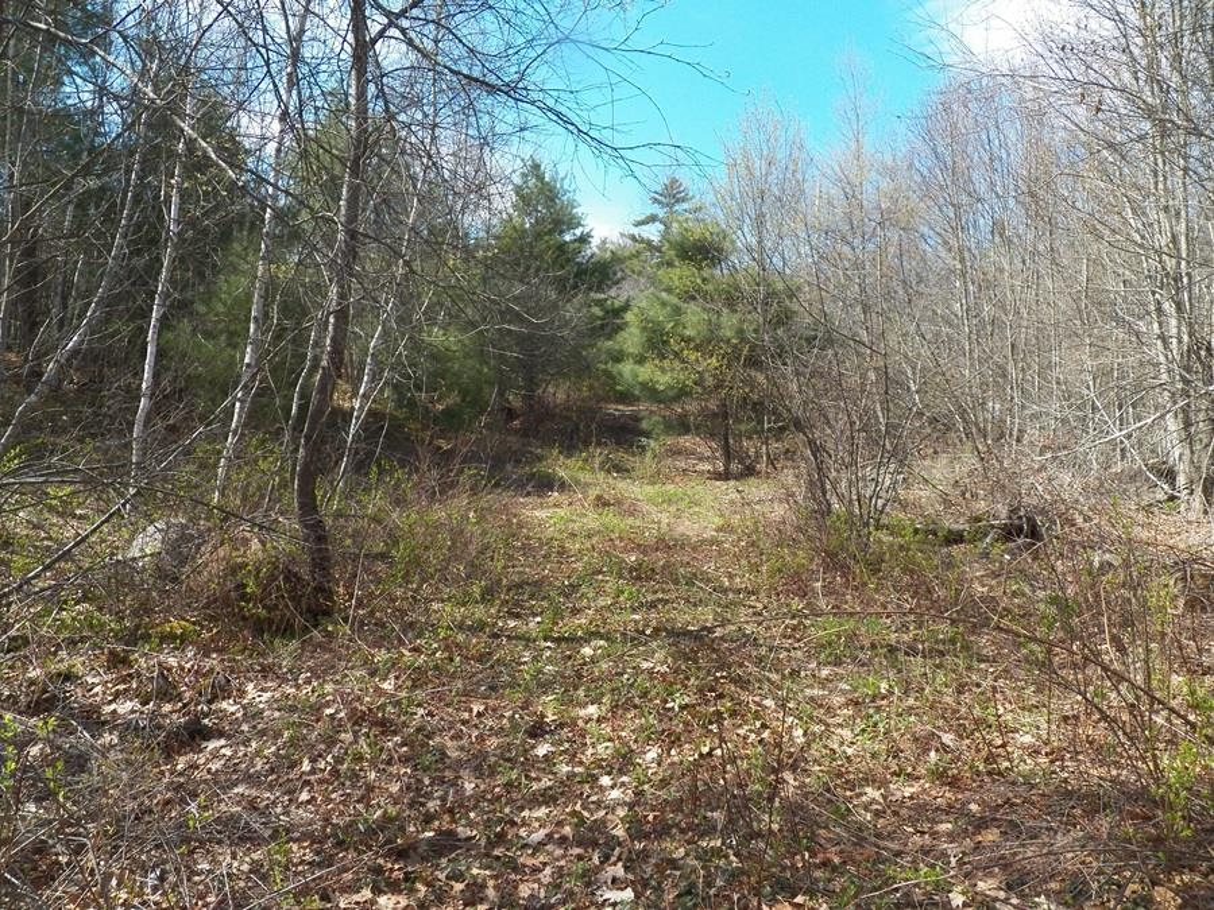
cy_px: 455
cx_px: 607
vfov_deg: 49.7
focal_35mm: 28
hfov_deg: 63.4
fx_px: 982
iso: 125
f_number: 4
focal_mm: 4.9
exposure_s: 1/500
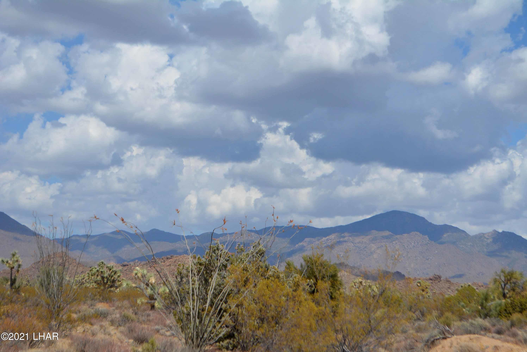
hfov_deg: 24.6
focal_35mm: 82
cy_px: 176
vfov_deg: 16.6
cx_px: 264
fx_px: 1209
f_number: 8
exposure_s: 1/2000
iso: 400
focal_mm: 55
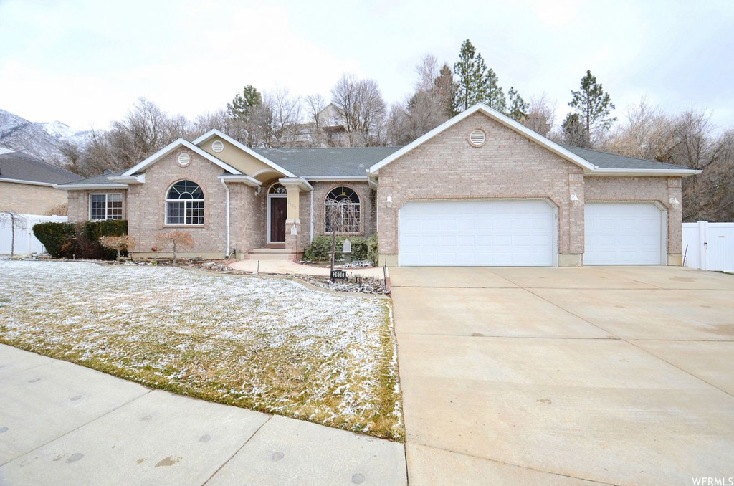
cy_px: 243
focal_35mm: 15
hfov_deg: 100.5
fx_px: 305
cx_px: 367
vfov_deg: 77.1
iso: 100
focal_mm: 10
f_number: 5.6
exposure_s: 1/125
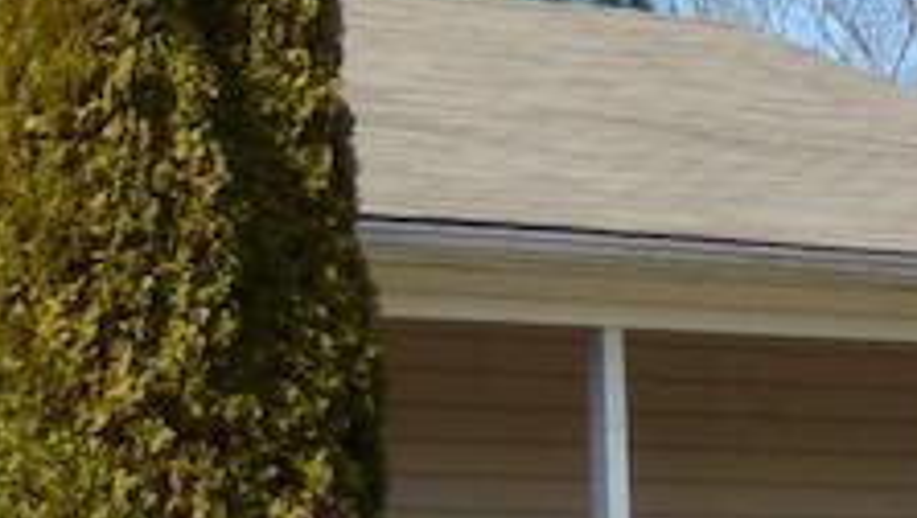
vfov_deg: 5.8
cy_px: 789
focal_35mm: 206
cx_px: -415
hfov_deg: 10.1
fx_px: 5014
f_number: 3.4
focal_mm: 5.97
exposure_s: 1/800
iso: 100
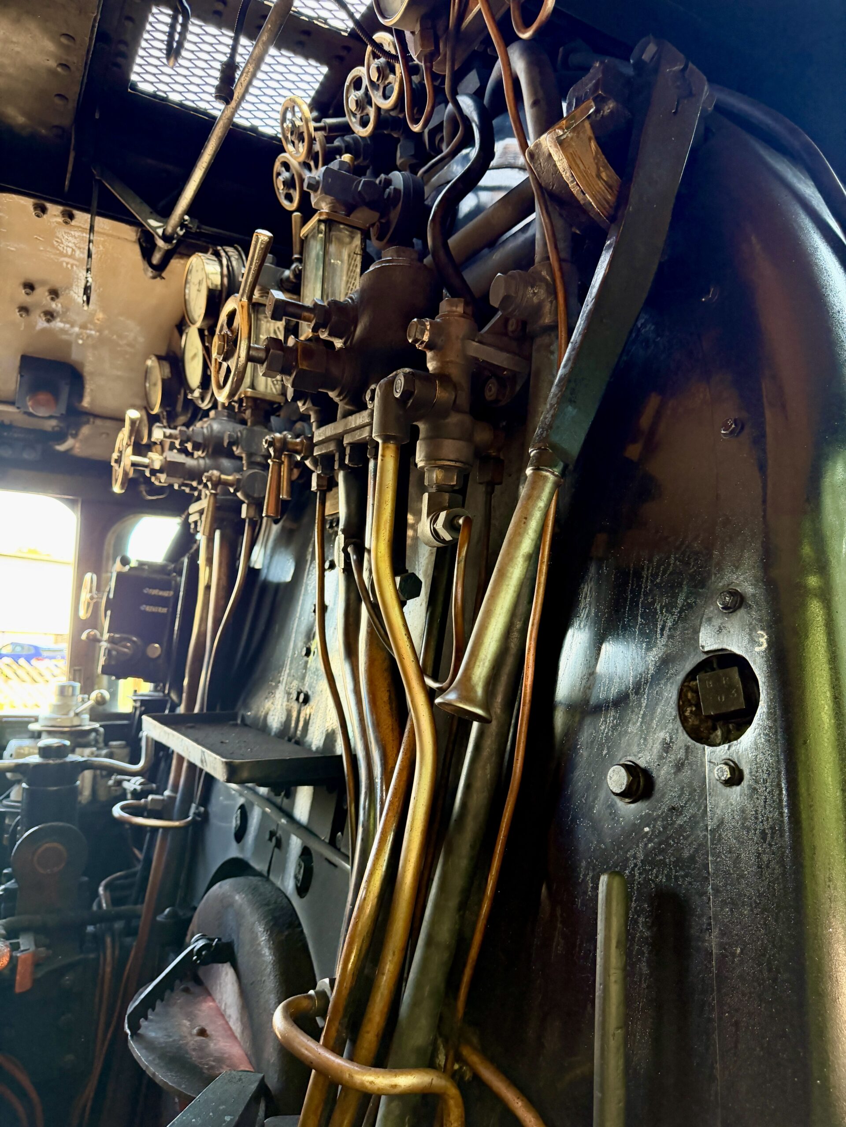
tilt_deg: +4.5
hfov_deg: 56.8
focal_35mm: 24
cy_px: 564
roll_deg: -3.5
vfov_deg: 71.6
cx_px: 423
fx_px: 782
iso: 250
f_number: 1.78
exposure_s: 1/60
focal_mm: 6.76
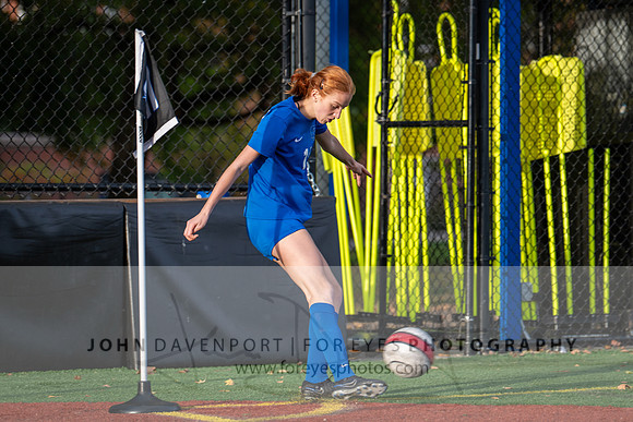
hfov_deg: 10.5
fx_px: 3447
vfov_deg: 7.0
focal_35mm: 196
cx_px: 409
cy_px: 159
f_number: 2.8
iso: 320
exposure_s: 1/1000
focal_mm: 150
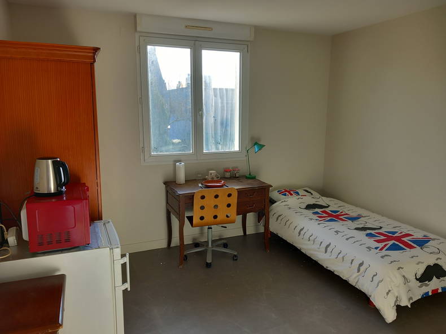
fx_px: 348
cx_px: 223
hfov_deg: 65.3
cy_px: 167
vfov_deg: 51.3
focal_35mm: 27
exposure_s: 1/50
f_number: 1.8
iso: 20
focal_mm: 4
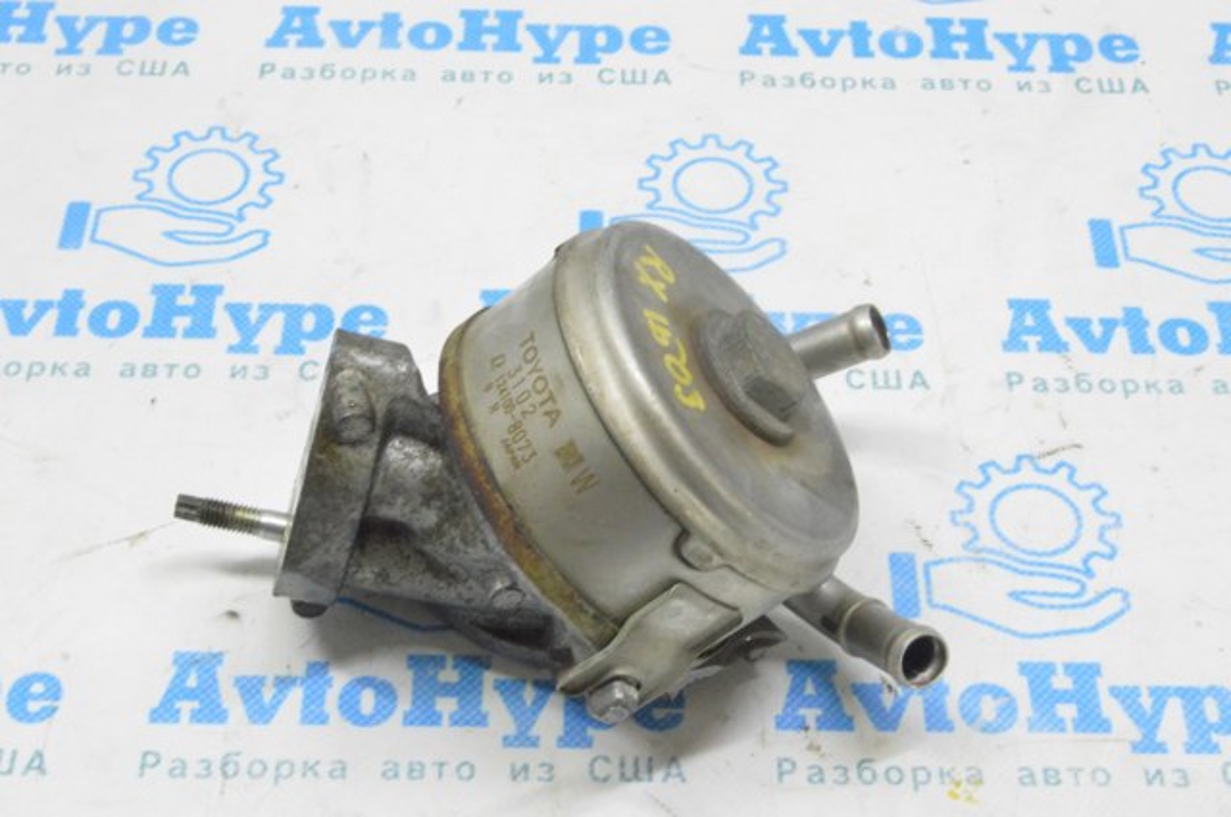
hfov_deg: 33.4
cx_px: 616
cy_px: 408
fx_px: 2049
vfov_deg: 22.6
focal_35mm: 60
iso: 6400
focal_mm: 40
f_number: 20
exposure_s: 1/15
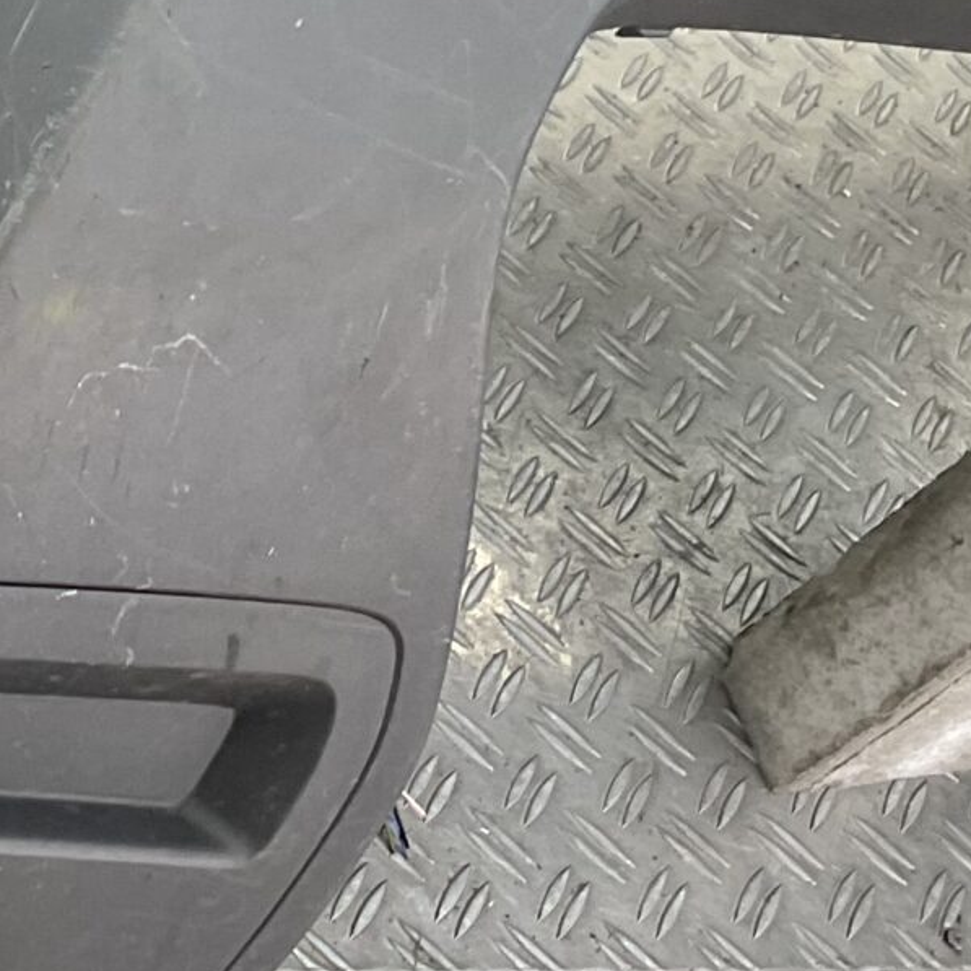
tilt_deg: -46.4
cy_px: 55
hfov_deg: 15.2
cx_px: -210
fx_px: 3491
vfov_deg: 15.6
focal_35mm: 110
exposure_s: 1/120
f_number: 1.8
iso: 40
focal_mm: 3
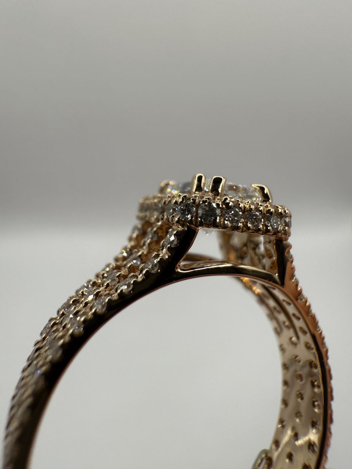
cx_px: 176
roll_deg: -1.4
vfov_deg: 71.6
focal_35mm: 24
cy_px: 234
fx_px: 325
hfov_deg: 56.8
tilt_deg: -36.1
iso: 40
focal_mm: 2.22
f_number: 2.2
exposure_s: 1/502
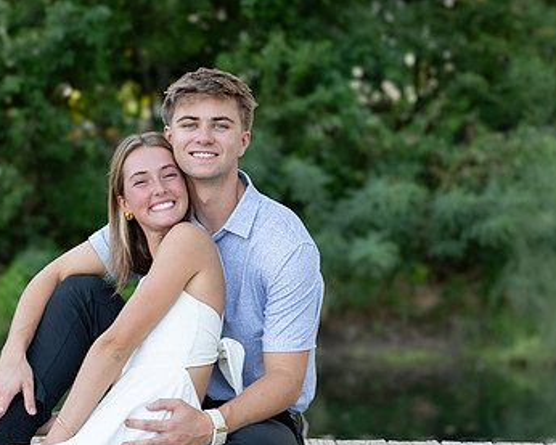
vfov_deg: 16.7
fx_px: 1514
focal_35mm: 92
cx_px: 168
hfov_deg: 20.7
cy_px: 305
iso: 250
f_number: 2.8
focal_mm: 50
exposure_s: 1/200
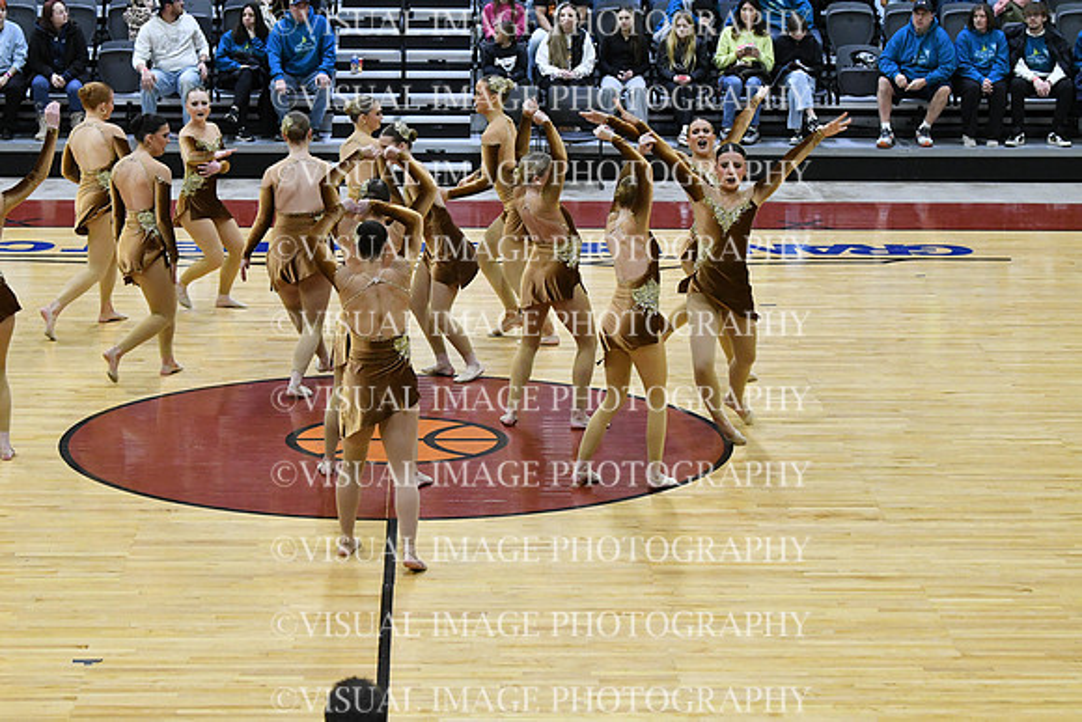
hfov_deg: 19.5
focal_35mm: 105
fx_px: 3156
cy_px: 361
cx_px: 541
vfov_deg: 13.0
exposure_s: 1/400
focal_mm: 70
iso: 5000
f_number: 4
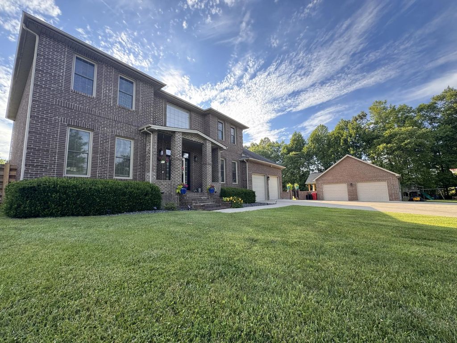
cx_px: 228
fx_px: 185
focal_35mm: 14
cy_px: 172
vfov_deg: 85.7
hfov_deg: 102.1
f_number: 2.2
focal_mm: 2.22
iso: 40
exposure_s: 1/384
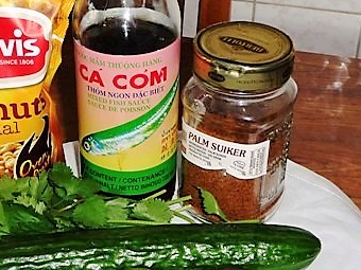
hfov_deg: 24.1
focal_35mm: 81
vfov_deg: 18.1
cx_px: 137
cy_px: 188
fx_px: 845
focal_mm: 7.1
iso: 100
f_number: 4
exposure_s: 1/30
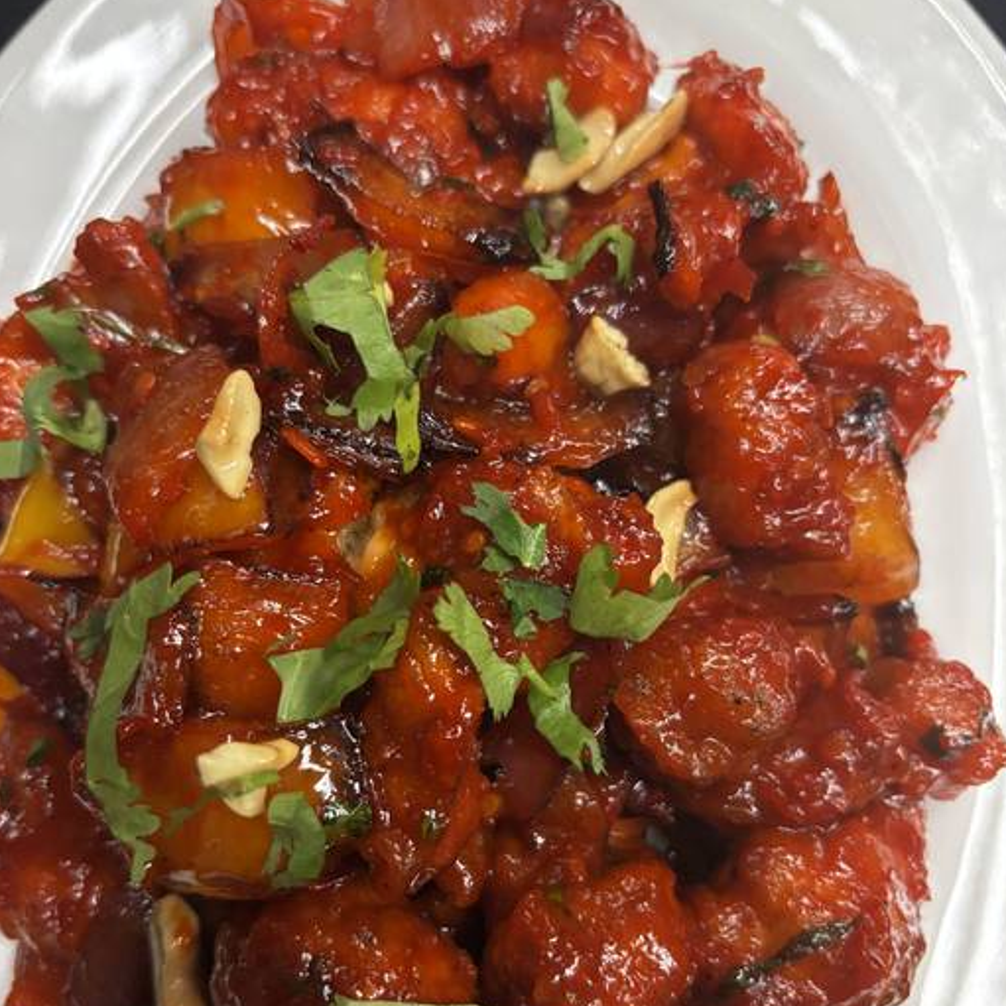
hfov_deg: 49.7
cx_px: 472
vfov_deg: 49.5
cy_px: 584
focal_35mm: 33
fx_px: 1085
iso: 500
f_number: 1.6
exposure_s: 1/60
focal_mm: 5.96
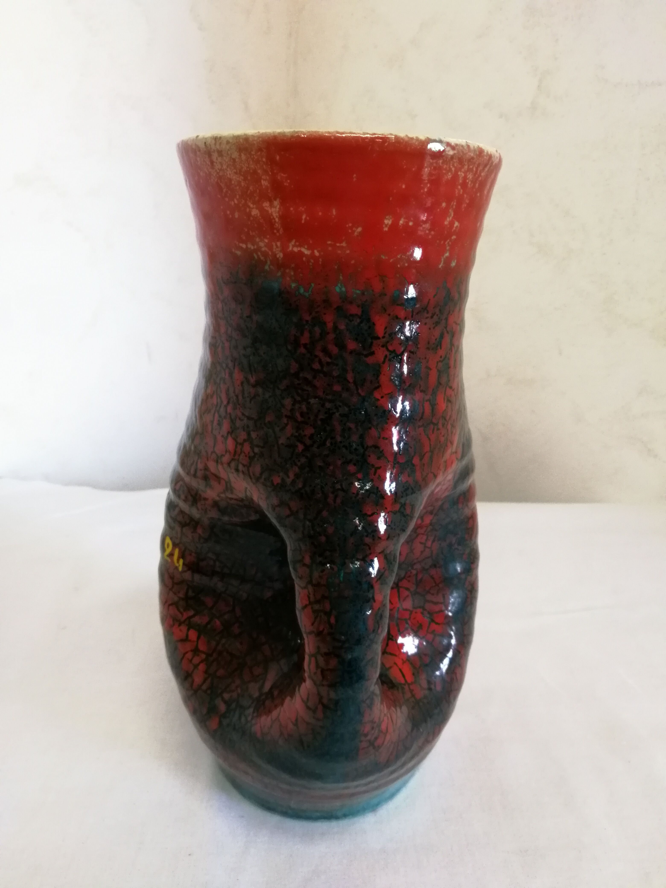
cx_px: 333
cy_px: 444
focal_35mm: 24
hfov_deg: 56.8
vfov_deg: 71.6
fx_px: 616
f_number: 2.2
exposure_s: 1/50
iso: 80
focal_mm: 2.38
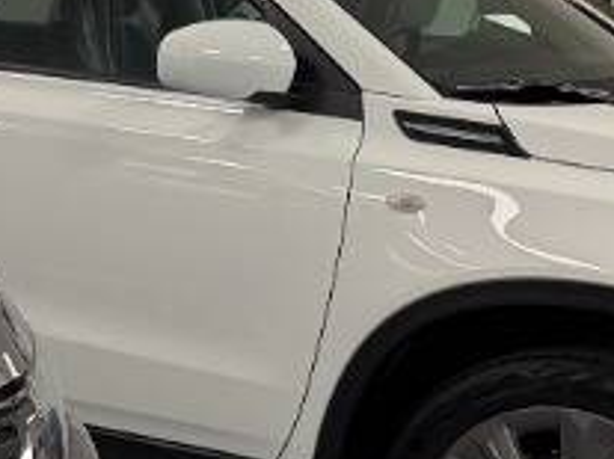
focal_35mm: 124
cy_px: 352
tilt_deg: -10.1
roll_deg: -1.1
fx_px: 2198
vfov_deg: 11.9
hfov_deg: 12.9
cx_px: -761
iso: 125
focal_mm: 6.76
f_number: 1.78
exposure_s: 1/100
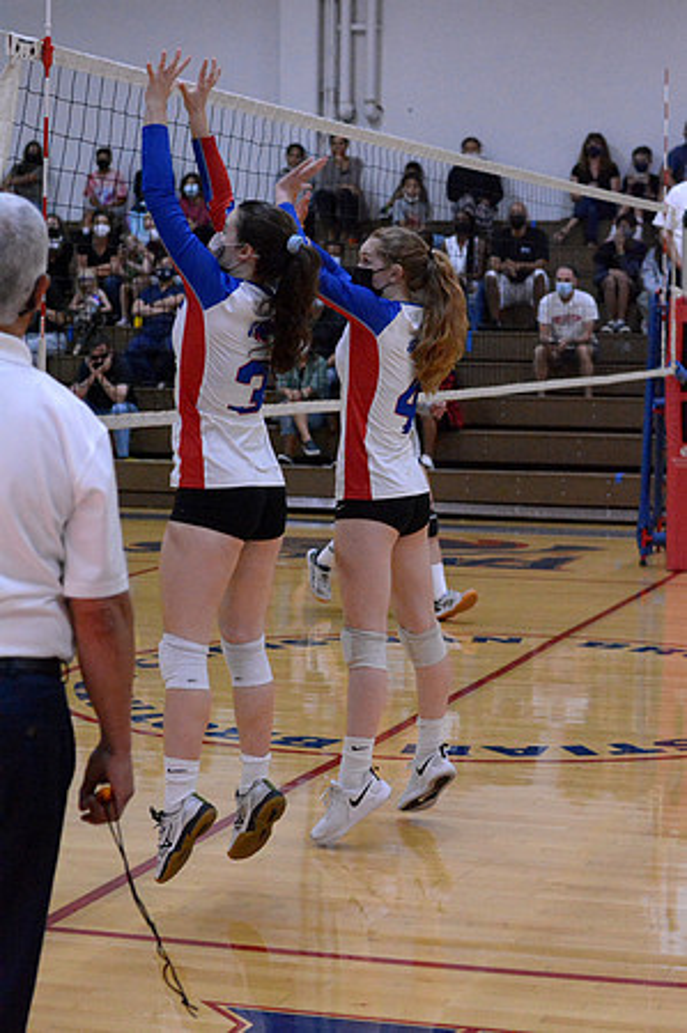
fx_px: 2152
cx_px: 344
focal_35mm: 75
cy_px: 516
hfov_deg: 18.1
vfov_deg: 27.0
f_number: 3.5
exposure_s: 1/640
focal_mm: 50
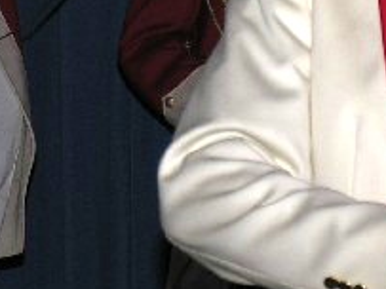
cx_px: -42
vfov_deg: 2.7
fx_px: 6196
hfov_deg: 3.6
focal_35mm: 556
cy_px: 32
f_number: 4.3
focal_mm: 35.9
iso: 50
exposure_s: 1/120
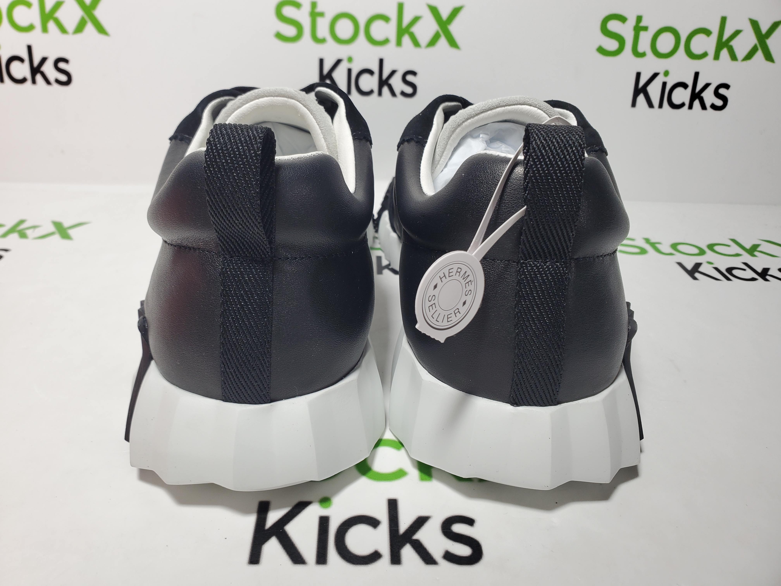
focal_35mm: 26
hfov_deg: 67.3
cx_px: 390
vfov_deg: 53.1
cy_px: 293
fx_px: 587
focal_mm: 4.3
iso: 50
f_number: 2.4
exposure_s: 1/172
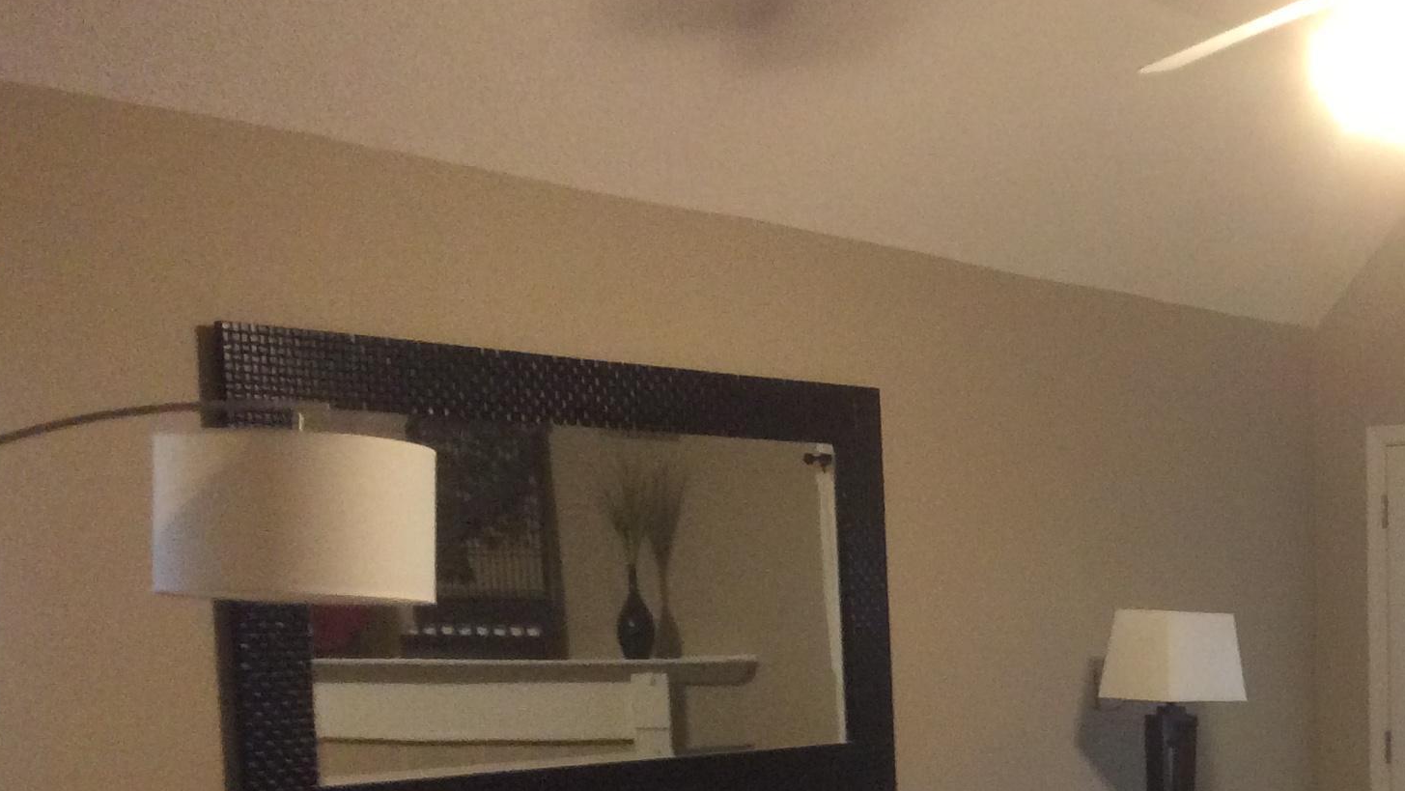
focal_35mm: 62
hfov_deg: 32.3
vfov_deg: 18.9
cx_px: 1241
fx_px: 2310
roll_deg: +0.6
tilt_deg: -4.6
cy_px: 784
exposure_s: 1/24
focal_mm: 3.3
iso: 200
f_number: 2.4
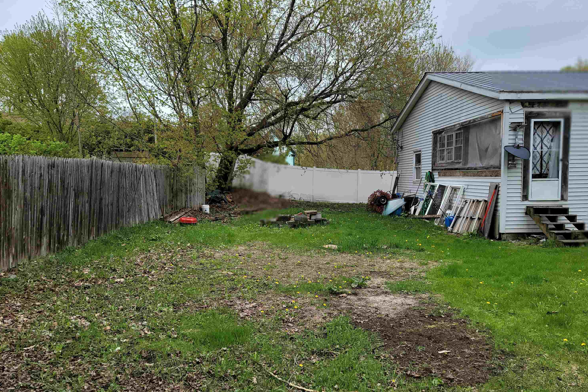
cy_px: 217
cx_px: 304
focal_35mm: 27
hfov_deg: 67.4
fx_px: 441
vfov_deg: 47.8
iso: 20
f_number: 1.8
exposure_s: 1/538
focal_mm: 7
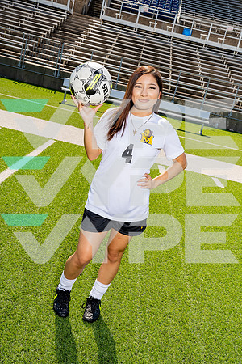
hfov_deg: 31.9
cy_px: 182
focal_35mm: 42
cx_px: 121
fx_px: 423
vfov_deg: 46.4
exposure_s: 1/250
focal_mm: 42
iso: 320
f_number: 11
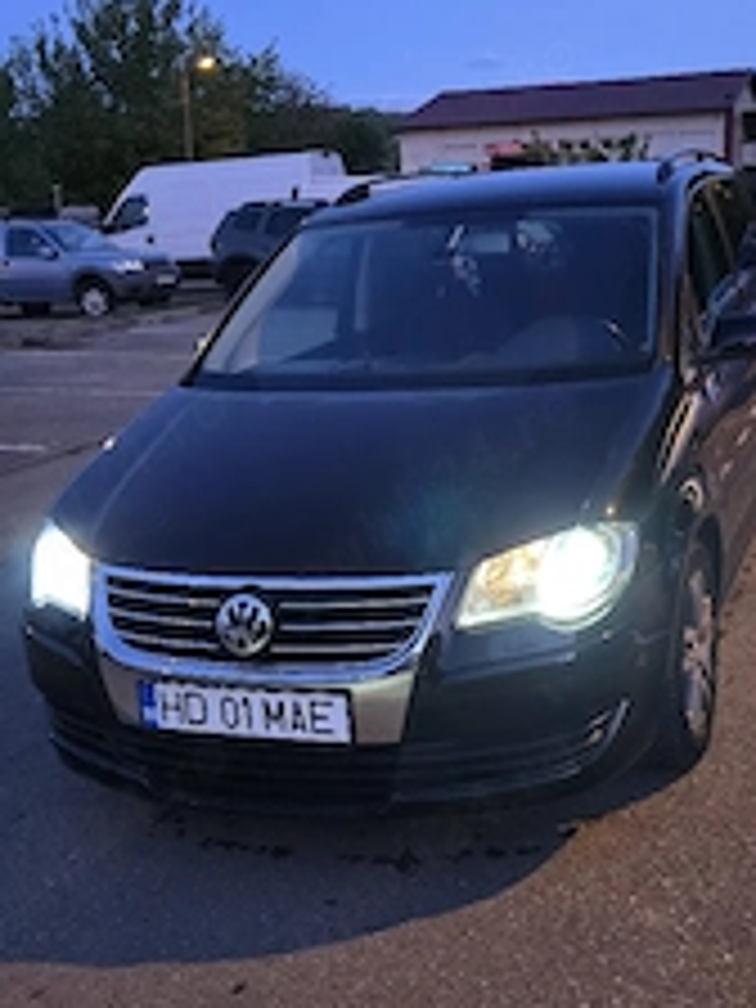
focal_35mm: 41
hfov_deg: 34.7
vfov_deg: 45.7
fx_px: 1194
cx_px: 522
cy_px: 549
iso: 1600
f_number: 1.7
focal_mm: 6.3
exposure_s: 1/50.3
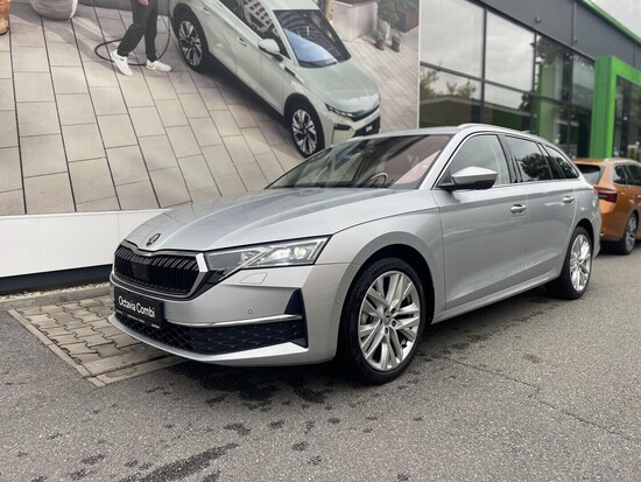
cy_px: 241
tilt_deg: -6.6
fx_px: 482
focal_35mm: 26
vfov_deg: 53.1
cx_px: 320
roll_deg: +0.7
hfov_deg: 67.3
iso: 50
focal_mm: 4.2
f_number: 1.6
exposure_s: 1/332
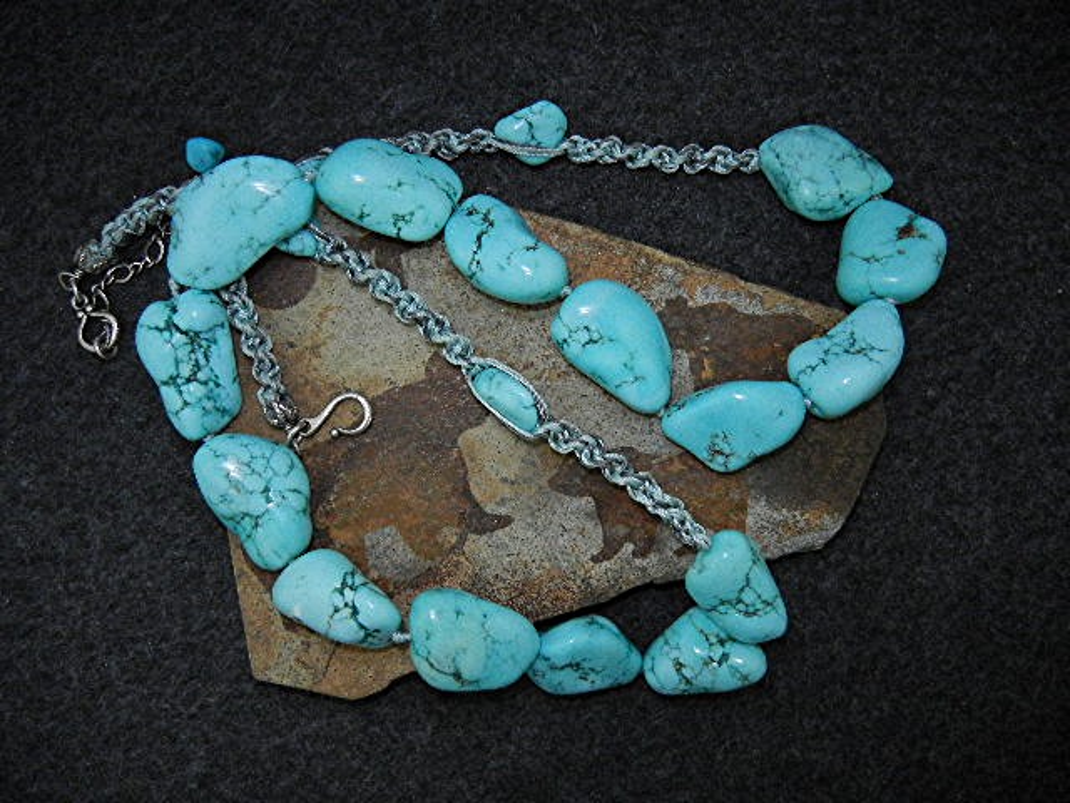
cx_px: 535
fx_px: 927
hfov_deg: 60.0
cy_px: 402
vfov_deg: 46.8
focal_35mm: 30
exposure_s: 1/30
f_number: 7
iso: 800
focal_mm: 5.4
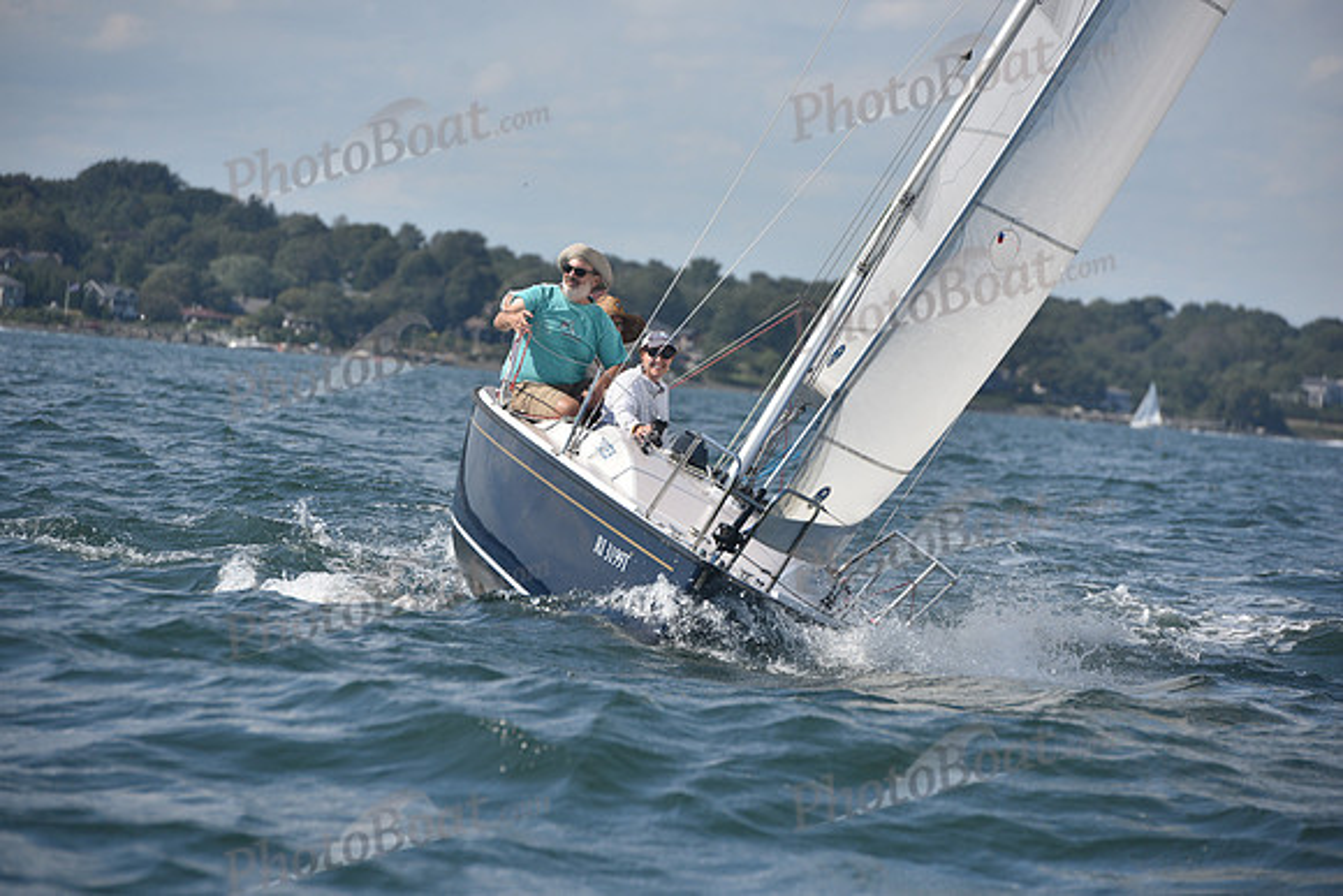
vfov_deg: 6.9
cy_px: 448
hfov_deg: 10.3
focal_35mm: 200
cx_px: 672
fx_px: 7463
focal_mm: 200
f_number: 5.6
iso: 250
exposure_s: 1/1000
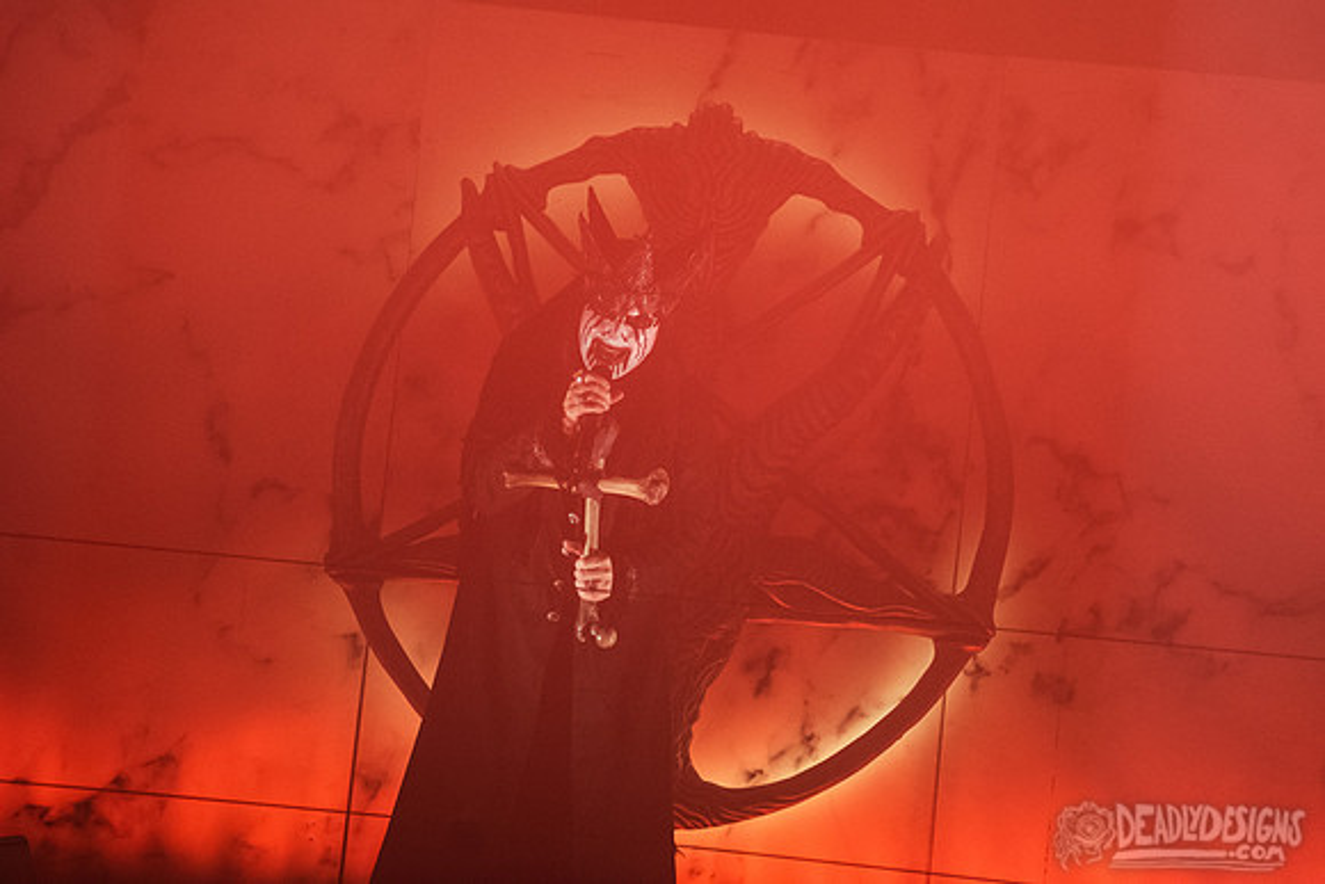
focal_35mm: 246
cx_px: 779
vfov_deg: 5.6
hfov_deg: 8.4
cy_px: 341
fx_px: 9044
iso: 2000
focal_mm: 200
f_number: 3.2
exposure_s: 1/500
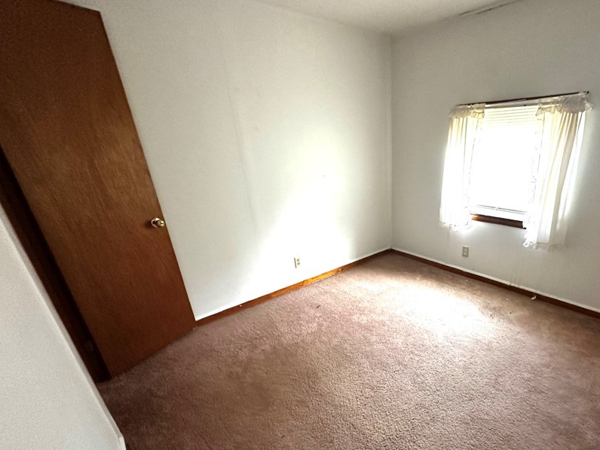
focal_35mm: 18
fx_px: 312
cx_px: 378
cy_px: 265
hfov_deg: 85.9
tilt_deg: -23.1
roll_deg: +2.2
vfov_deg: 71.0
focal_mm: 2.22
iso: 400
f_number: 2.2
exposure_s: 1/60
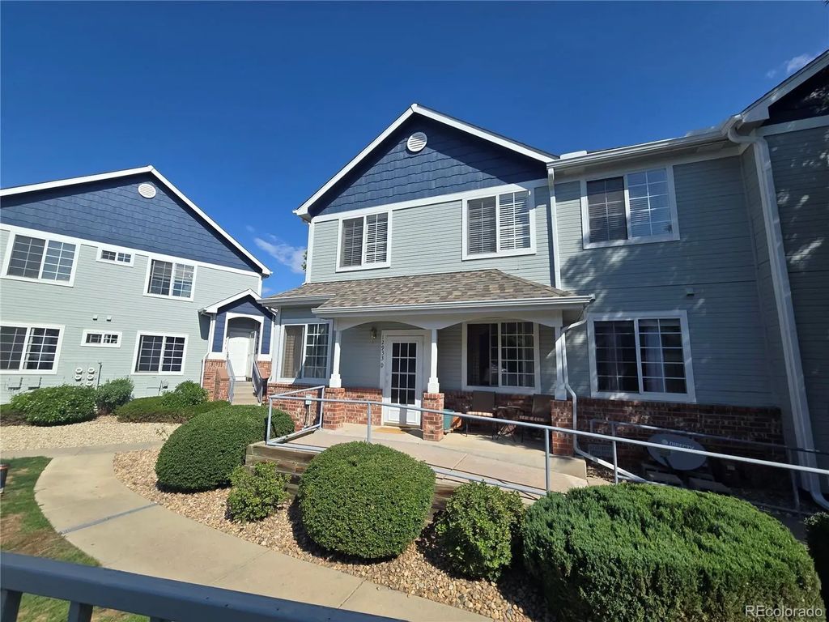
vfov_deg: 89.9
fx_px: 311
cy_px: 311
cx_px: 414
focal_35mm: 13
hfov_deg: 106.2
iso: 50
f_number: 2.2
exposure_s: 1/2671
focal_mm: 2.2
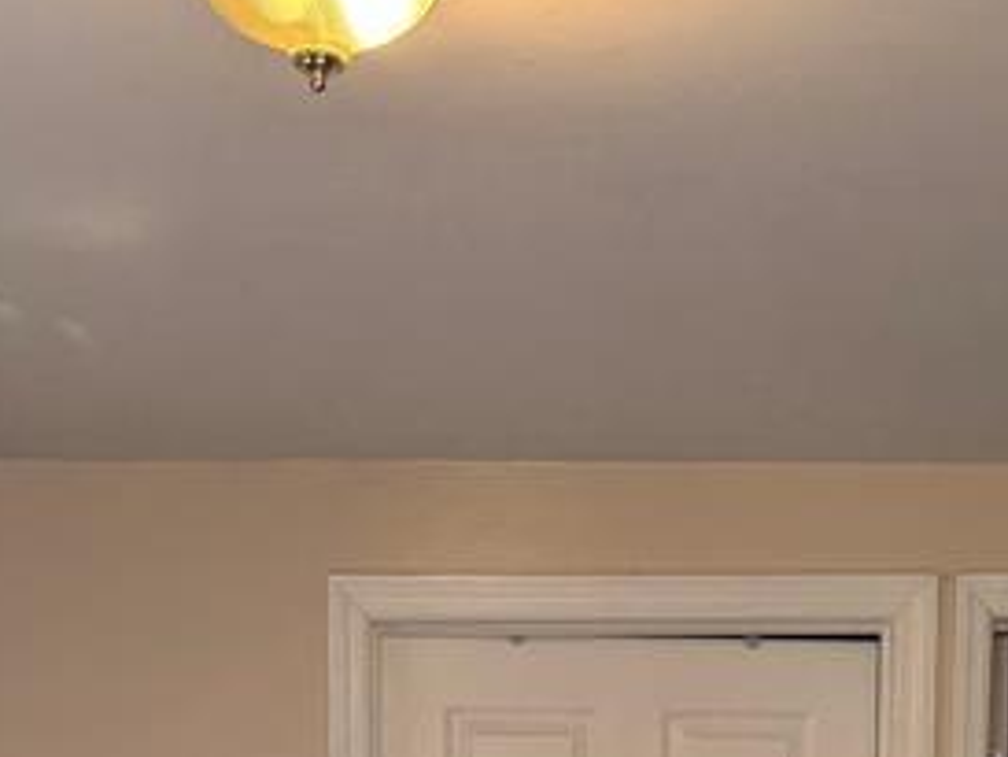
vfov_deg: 14.5
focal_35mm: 90
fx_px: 2622
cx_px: 565
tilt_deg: -4.6
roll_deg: -0.3
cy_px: 1344
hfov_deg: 21.8
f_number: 1.78
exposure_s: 1/120
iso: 64
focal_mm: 6.76
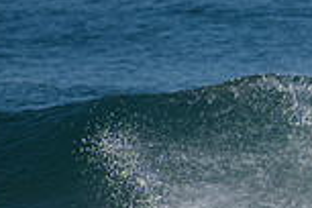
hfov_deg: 1.1
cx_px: 434
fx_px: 16387
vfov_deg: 0.7
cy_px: 256
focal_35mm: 1891
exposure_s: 1/2000
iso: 140
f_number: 5.6
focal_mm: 500
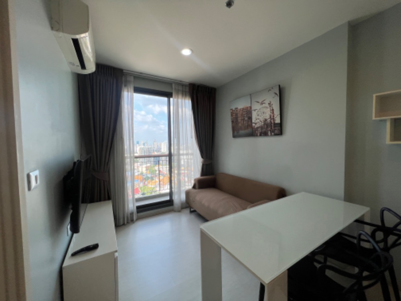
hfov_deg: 106.2
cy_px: 150
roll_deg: +0.4
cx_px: 200
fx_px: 151
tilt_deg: -4.3
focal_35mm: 13
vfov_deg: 89.9
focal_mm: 1.57
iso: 32
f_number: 1.8
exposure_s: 1/230
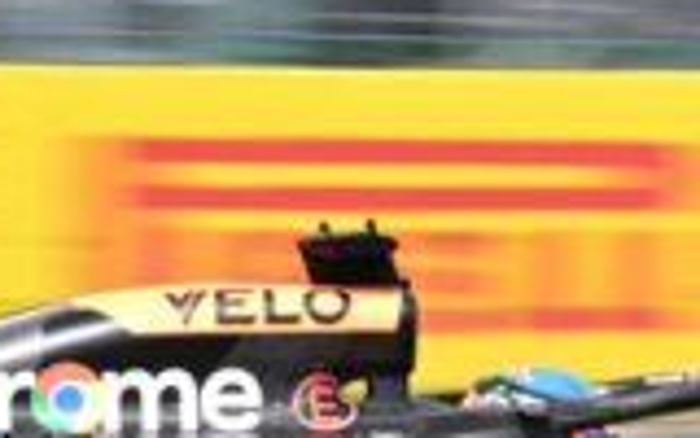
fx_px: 14766
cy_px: -35
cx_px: 748
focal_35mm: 774
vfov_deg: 1.7
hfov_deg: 2.7
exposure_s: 1/80
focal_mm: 104
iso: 32
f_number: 7.1
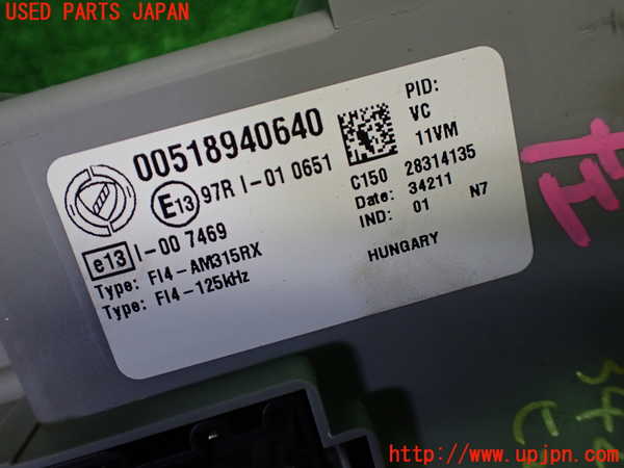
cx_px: 312
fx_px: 541
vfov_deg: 46.8
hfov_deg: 60.0
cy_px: 234
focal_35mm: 30
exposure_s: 1/125
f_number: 2.3
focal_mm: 5.4
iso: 250
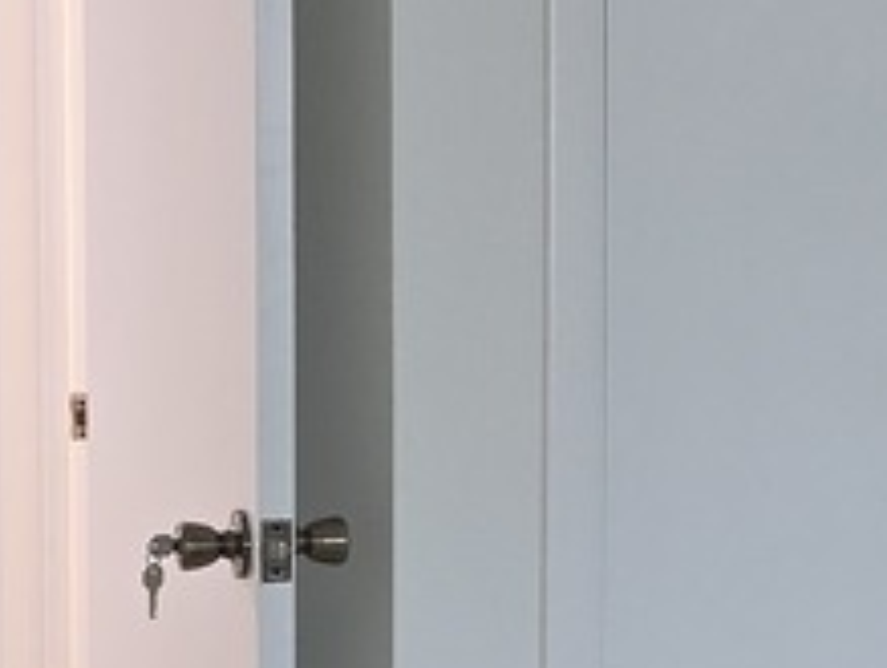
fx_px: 3876
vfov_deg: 9.8
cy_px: 551
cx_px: 1458
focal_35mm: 151
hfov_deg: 12.2
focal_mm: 6.3
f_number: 1.7
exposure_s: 1/30
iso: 100
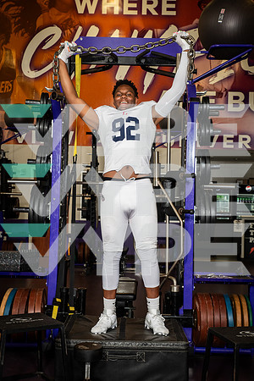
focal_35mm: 52
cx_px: 127
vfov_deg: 38.2
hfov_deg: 26.0
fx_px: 550
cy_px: 190
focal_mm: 52
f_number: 7.1
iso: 800
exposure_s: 1/250
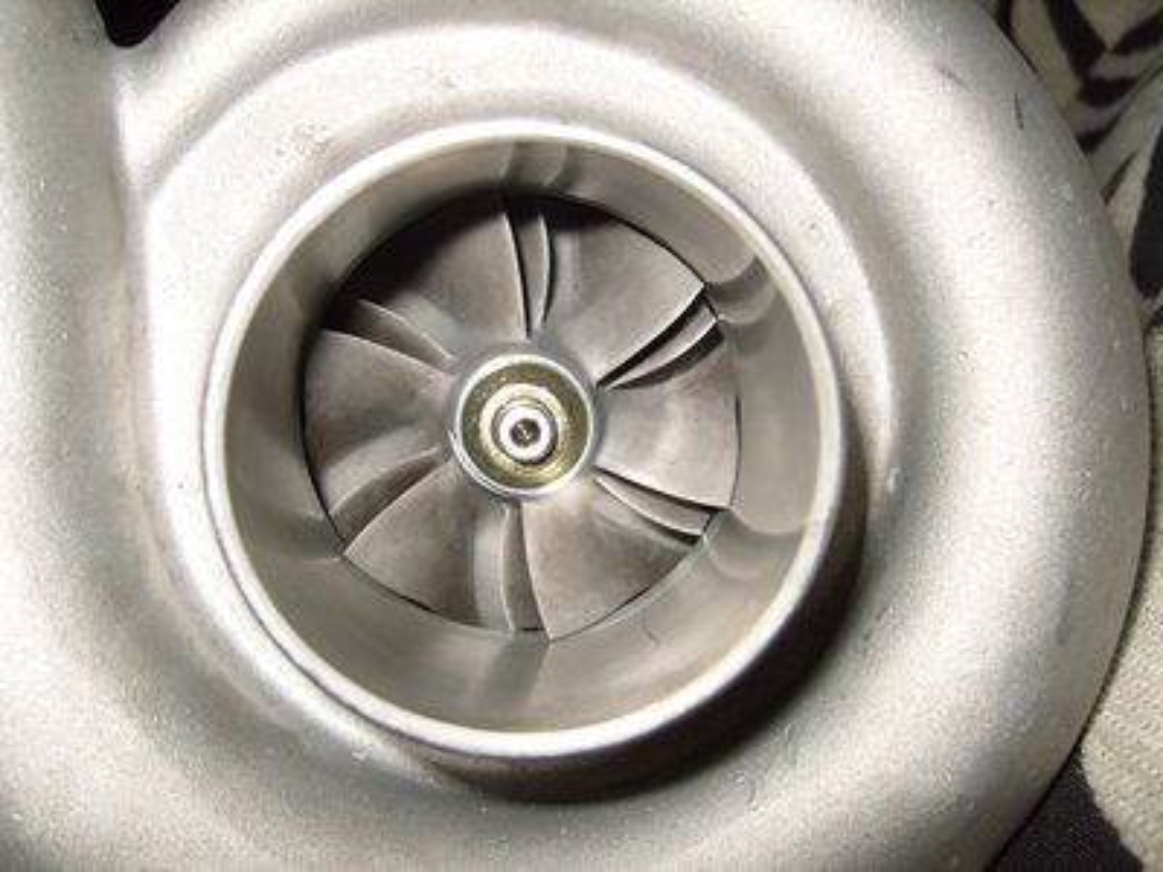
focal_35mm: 35
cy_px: 436
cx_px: 582
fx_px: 1176
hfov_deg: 52.6
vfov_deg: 40.7
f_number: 2.8
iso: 100
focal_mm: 7.4
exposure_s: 1/30
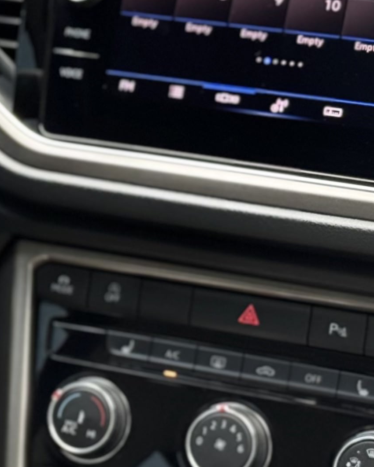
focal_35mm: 178
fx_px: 2462
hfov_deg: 8.5
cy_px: 104
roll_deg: +3.0
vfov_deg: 10.8
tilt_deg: -16.6
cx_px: -136
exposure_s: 1/172
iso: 80
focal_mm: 6.76
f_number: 1.78
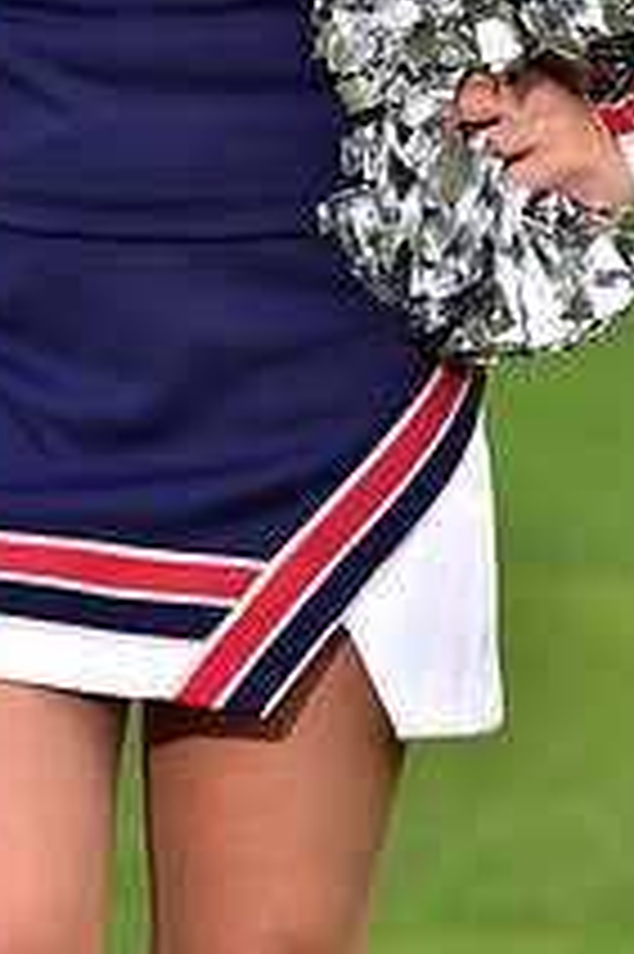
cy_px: -292
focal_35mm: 370
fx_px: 9789
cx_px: 232
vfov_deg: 5.5
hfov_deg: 3.7
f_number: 4
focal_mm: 135
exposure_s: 1/250
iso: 160
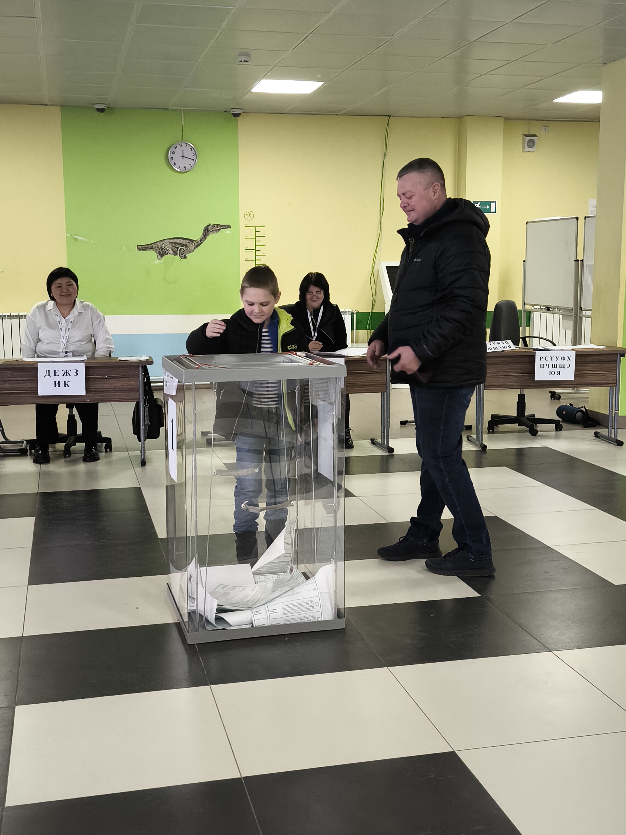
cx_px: 313
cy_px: 418
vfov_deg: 45.8
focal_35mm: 41
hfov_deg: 35.1
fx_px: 989
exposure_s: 1/107
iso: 1250
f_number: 1.9
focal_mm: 6.92
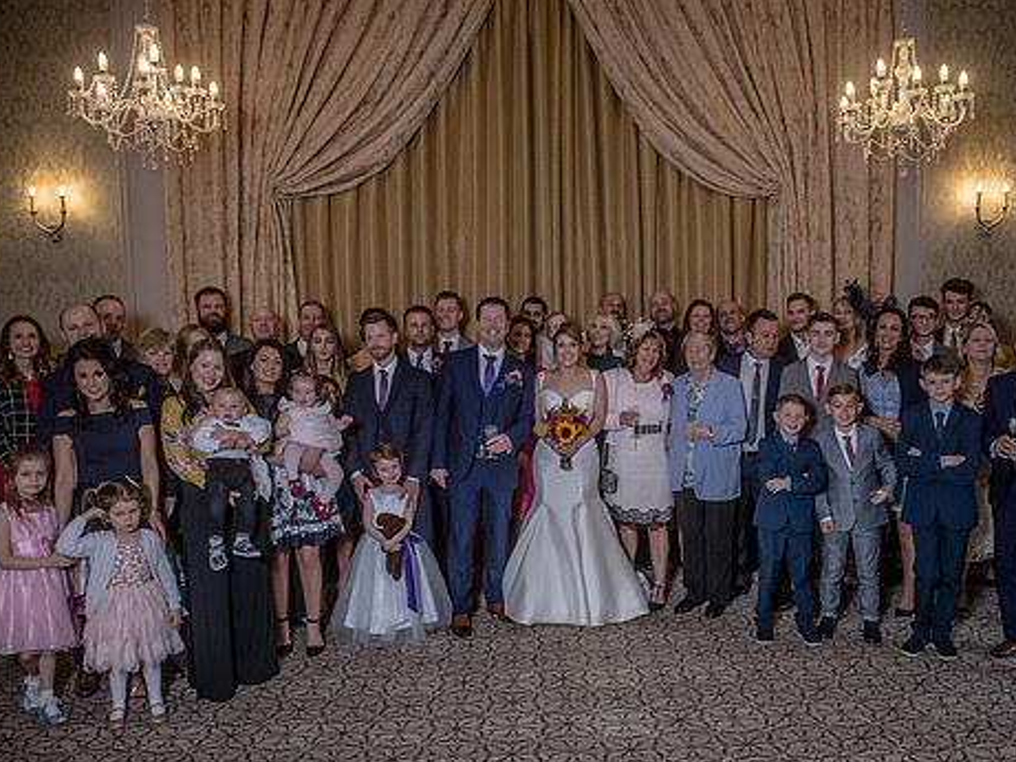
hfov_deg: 61.4
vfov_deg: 48.2
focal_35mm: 29
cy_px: 419
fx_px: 851
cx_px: 571
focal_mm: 24
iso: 400
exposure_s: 1/100
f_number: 4
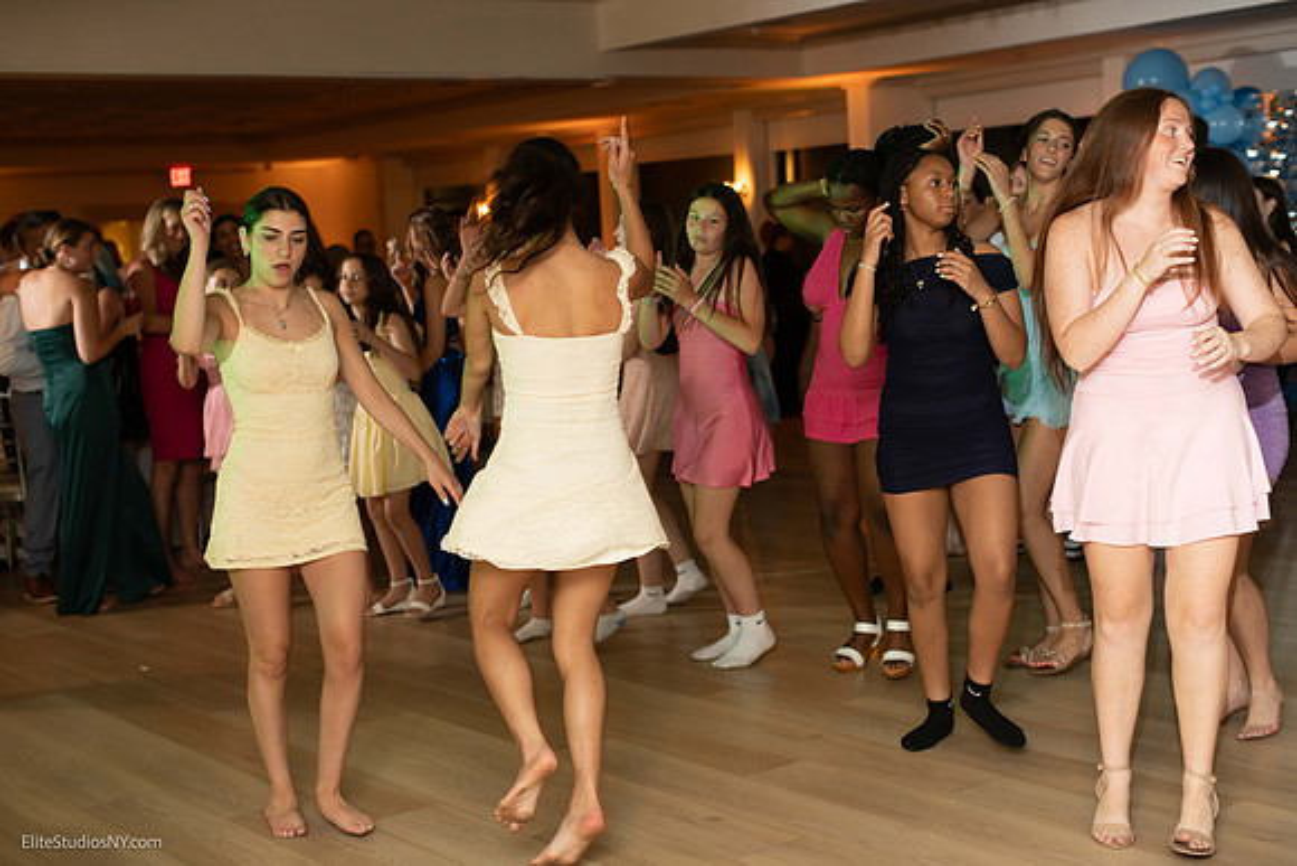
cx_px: 648
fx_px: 1802
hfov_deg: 39.6
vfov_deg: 27.0
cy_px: 433
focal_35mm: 50
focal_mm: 50
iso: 1600
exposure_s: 1/125
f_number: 2.8
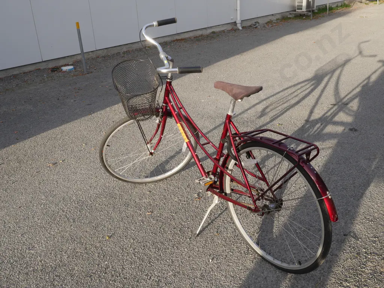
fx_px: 399
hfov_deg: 51.4
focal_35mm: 36
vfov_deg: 39.7
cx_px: 192
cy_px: 144
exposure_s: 1/100
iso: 200
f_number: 10
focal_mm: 18
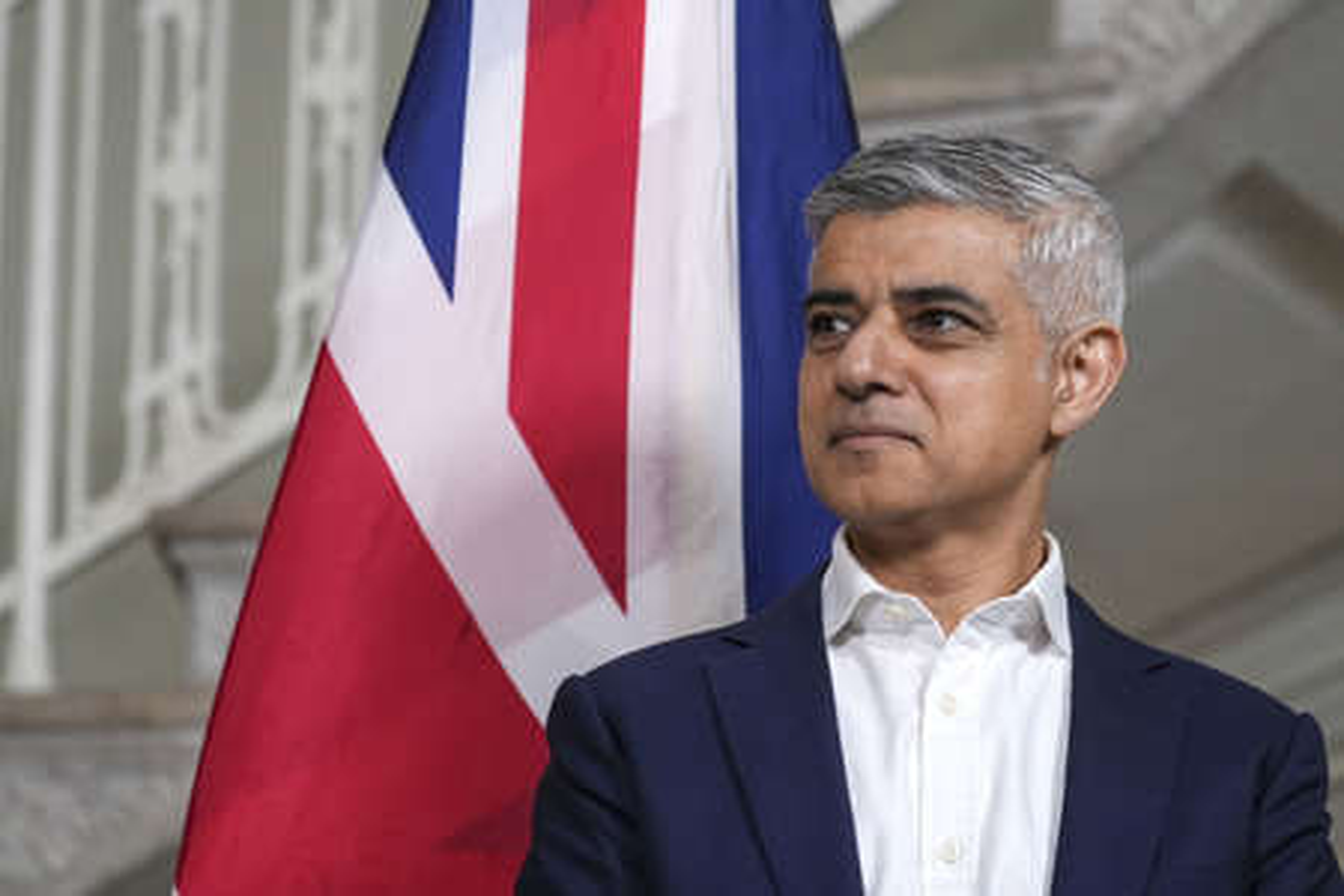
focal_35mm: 168
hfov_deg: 12.2
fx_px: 6272
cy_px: 448
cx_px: 672
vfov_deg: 8.2
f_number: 5.6
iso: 3200
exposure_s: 1/400
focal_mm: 168
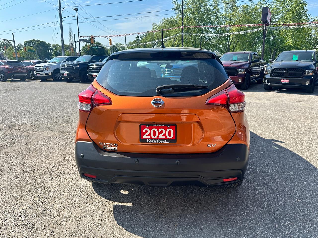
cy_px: 119
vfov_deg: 56.8
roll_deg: +0.3
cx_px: 159
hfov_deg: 71.6
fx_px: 220
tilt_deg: -15.1
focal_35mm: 24
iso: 80
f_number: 1.78
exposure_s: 1/2299
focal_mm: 6.86
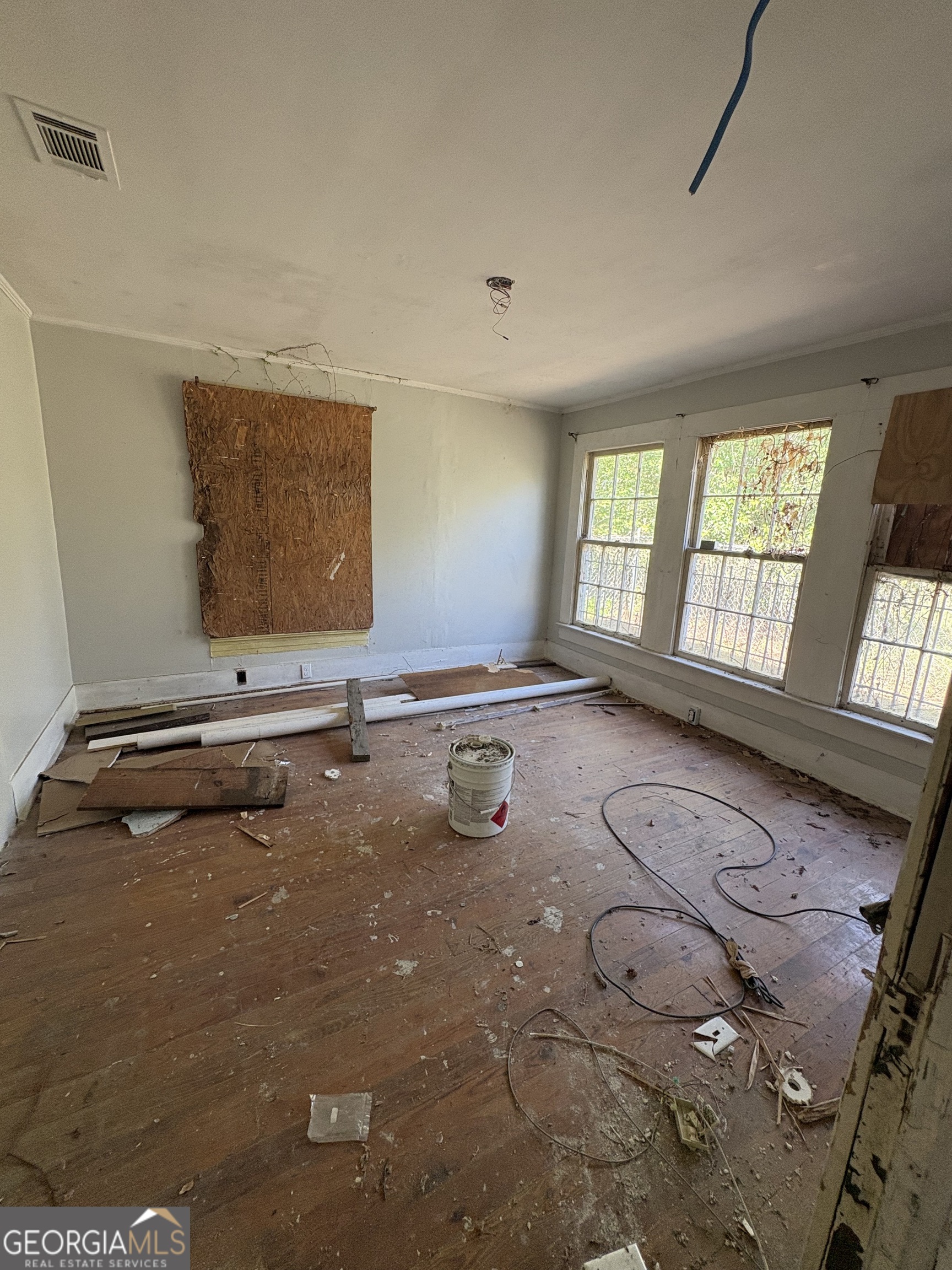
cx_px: 476
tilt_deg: -11.4
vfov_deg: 102.1
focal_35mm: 14
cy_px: 635
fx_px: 513
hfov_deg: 85.7
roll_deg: -2.5
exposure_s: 1/99
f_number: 2.2
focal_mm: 2.22
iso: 160
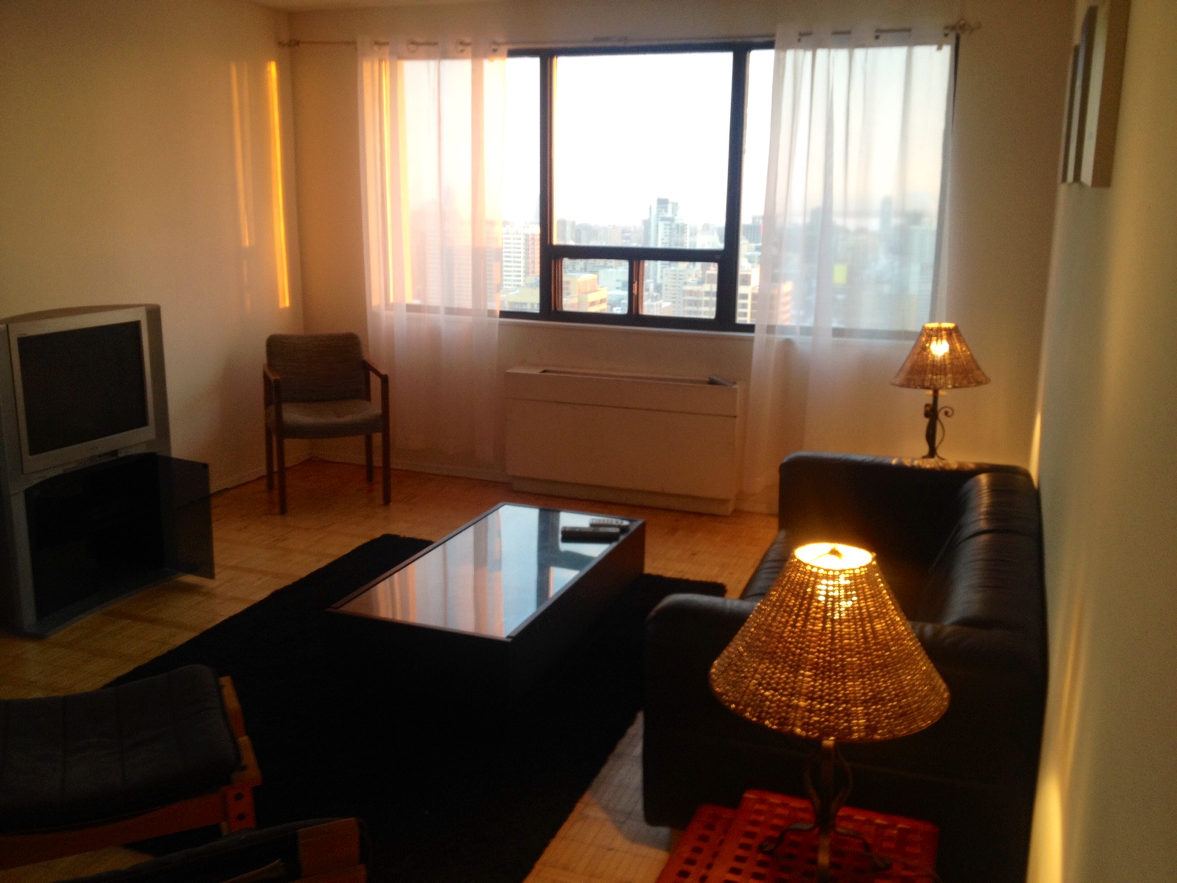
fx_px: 1190
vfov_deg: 40.7
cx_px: 588
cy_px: 442
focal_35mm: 35
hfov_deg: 52.6
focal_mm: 4.28
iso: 64
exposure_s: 1/20
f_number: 2.4
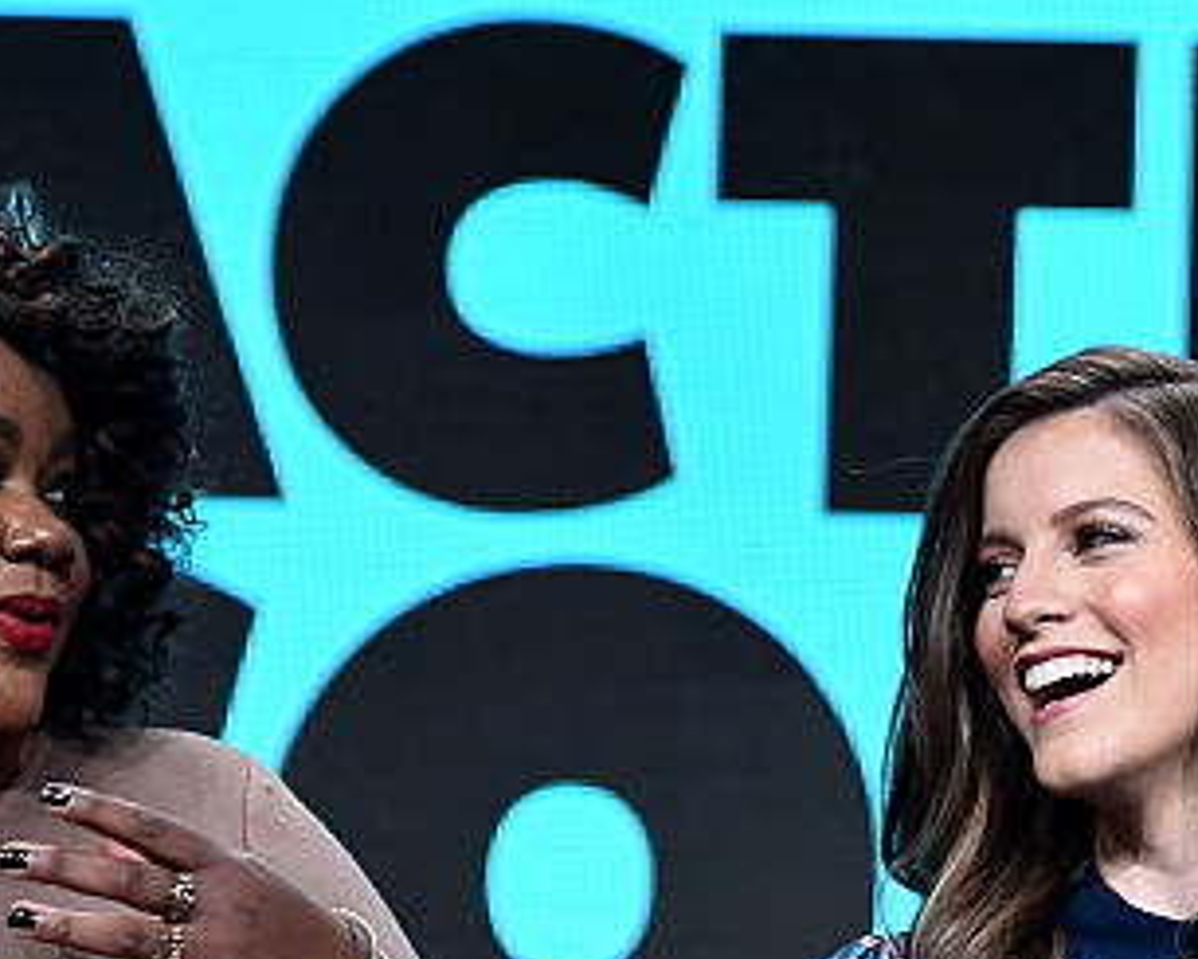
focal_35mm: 364
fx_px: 12910
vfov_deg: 4.2
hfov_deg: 5.3
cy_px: 1127
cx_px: 1178
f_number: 4.5
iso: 1250
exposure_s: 1/400
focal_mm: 116
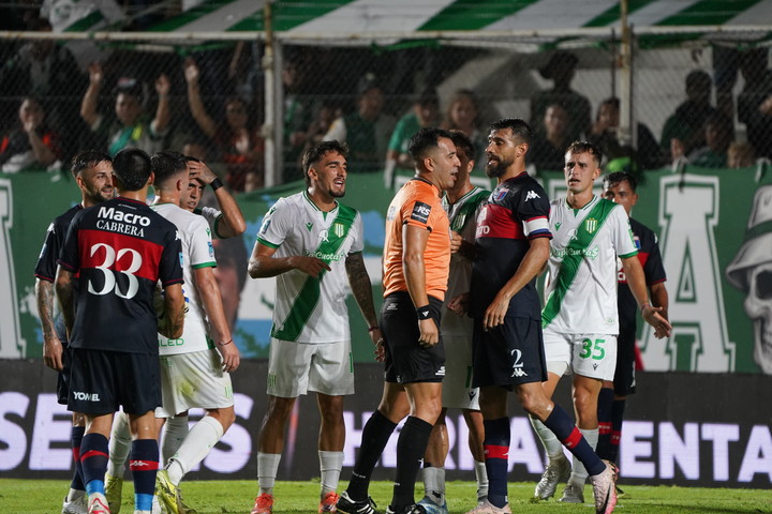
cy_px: 257
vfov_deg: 2.3
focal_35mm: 600
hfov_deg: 3.4
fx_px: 12866
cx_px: 386
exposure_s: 1/500
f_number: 6.3
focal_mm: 600
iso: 4000
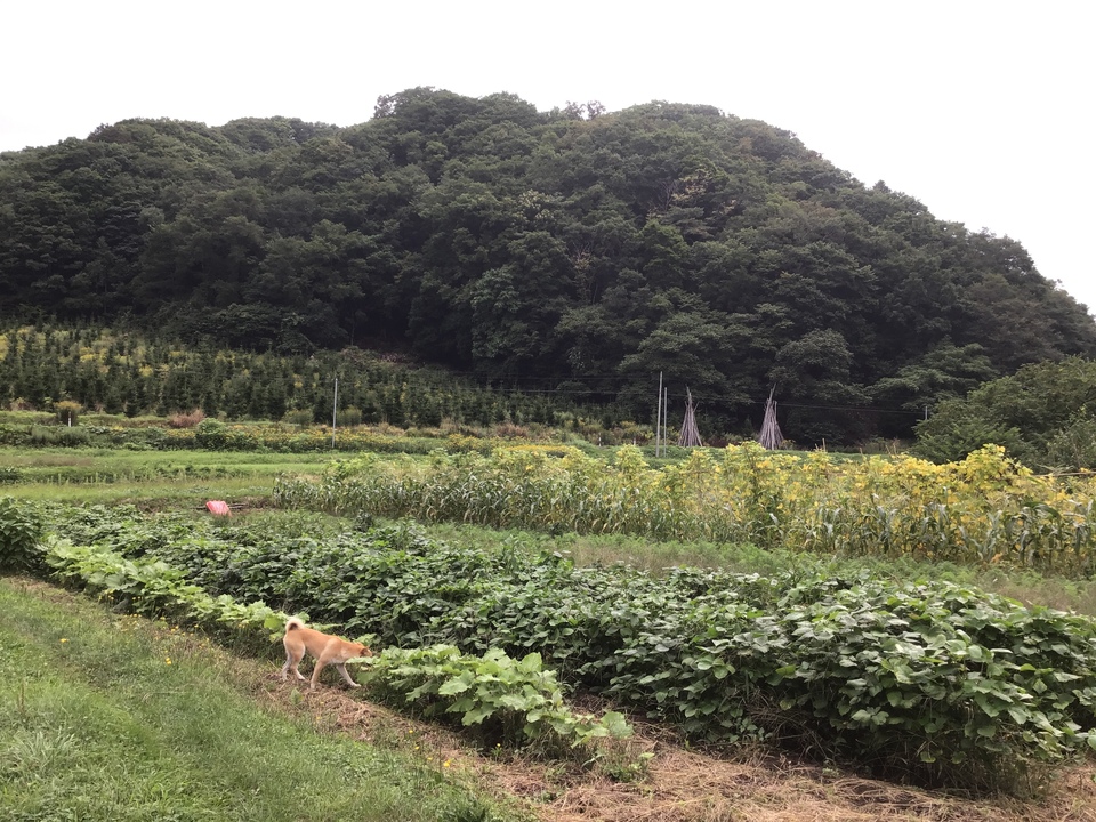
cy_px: 411
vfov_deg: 45.4
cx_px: 548
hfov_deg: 58.4
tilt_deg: +3.4
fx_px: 982
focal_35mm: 31
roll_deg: +0.5
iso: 25
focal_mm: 3.3
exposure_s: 1/120
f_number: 2.4
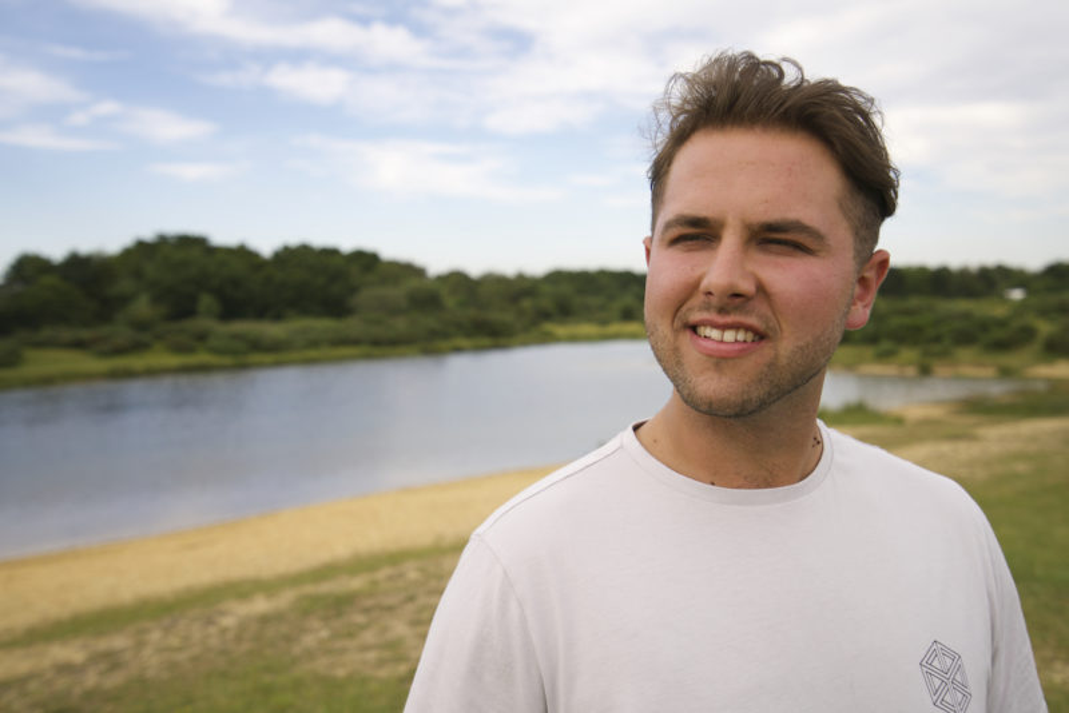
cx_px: 534
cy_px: 356
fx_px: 1040
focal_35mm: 35
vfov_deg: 37.9
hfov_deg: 54.4
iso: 100
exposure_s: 1/400
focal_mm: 35
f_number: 4
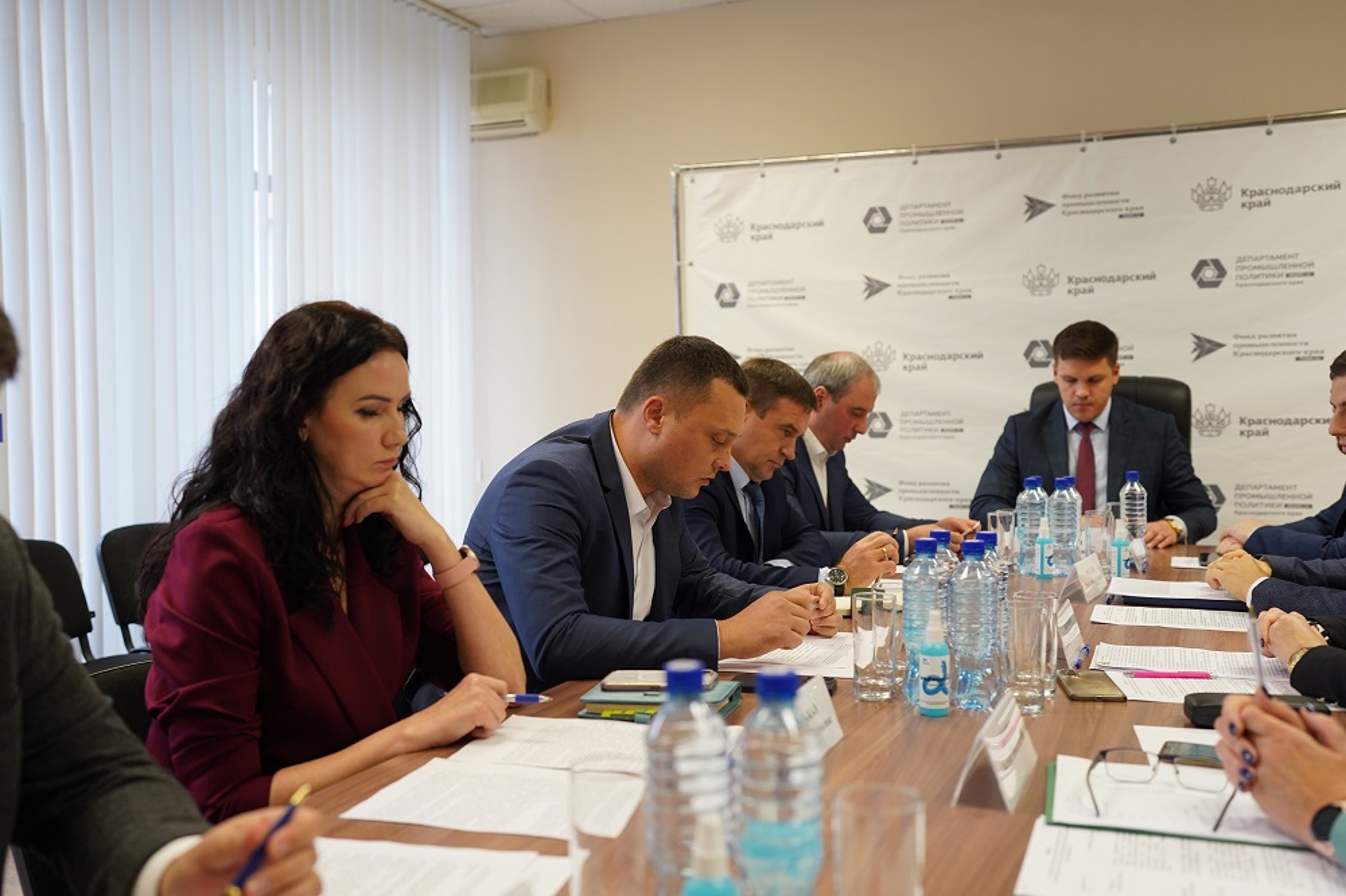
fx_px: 1308
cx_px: 673
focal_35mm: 35
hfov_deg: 54.5
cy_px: 448
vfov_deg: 37.8
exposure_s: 1/100
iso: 400
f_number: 2.8
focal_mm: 35
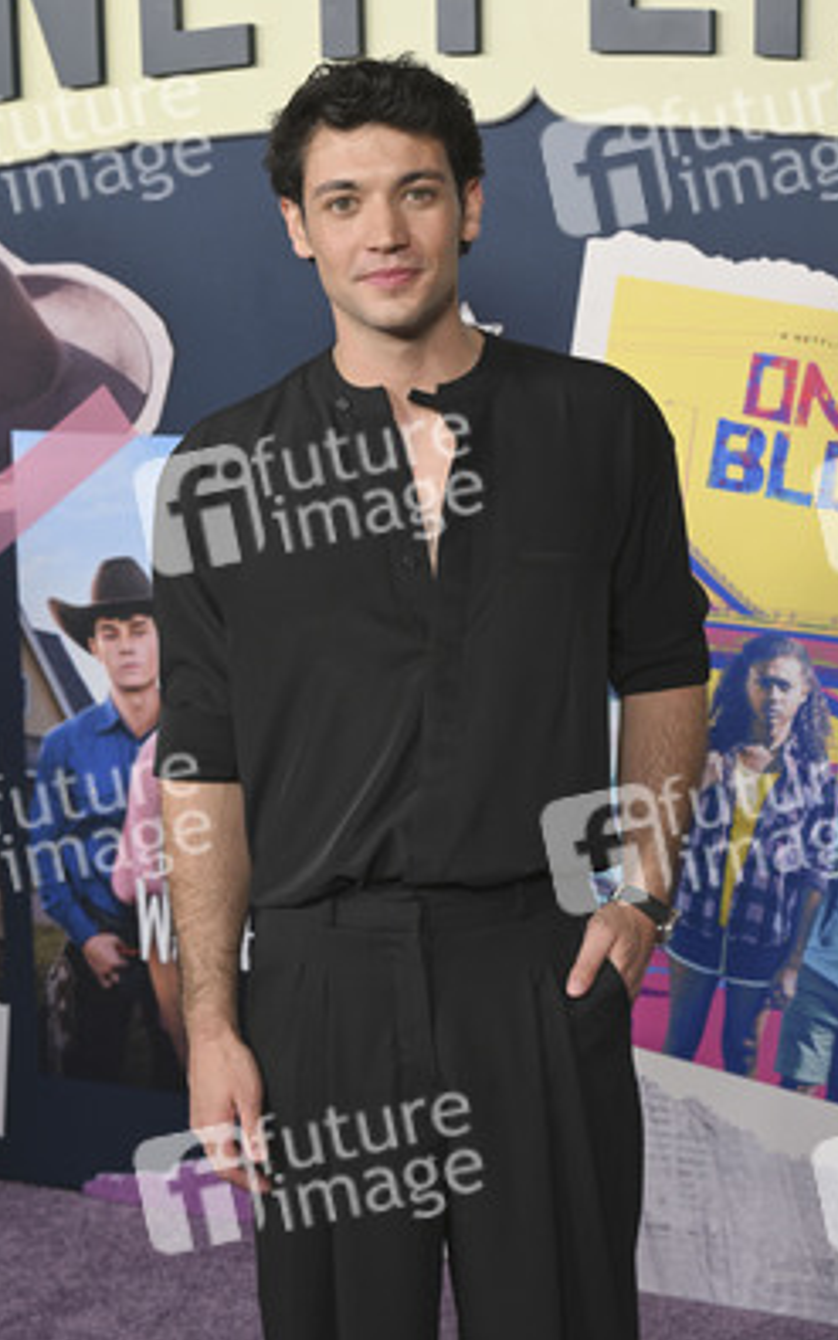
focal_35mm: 67
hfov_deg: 19.4
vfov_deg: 30.6
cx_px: 407
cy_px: 665
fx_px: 2447
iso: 1250
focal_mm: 65
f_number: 5.6
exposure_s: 1/250
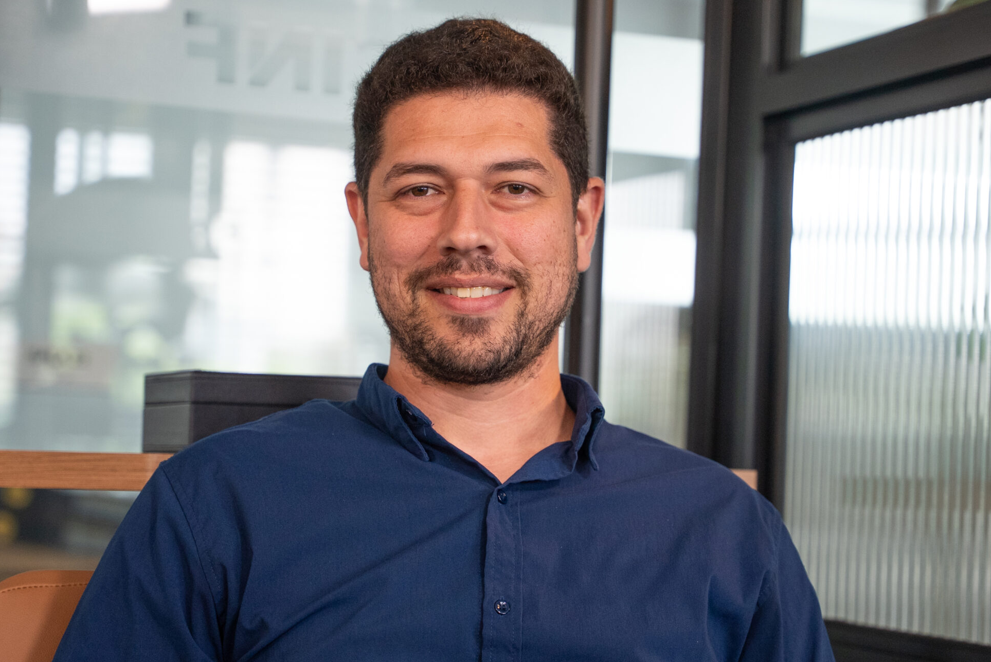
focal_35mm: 93
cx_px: 554
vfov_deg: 14.7
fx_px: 2561
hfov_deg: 21.9
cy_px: 388
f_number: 2.8
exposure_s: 1/200
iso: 800
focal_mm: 70
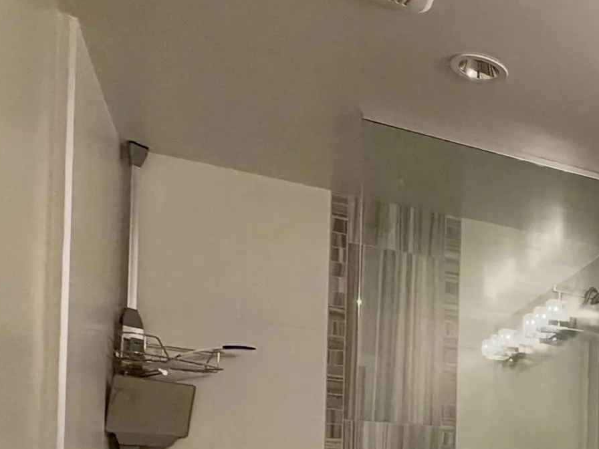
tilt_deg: +1.5
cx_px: 835
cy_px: 501
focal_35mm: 48
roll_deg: -1.5
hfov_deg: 29.3
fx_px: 831
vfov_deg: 27.5
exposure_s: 1/60
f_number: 2.2
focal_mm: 2.22
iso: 200
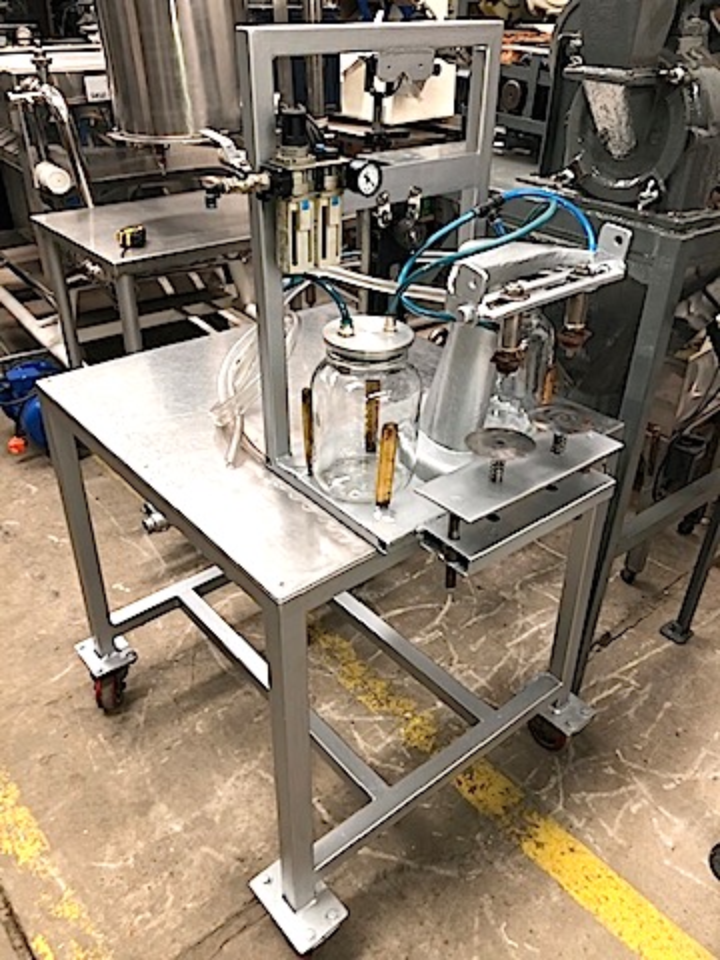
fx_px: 777
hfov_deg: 49.7
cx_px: 360
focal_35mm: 28
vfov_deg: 63.4
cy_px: 480
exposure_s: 1/20
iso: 20
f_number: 1.8
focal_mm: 3.99
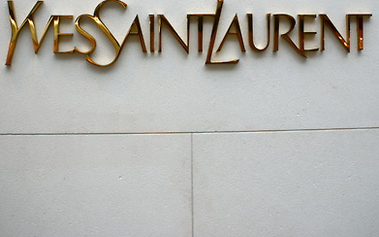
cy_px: 89
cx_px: 207
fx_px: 444
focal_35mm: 43
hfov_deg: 46.2
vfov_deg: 29.7
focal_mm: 22
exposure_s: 1/40
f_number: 4
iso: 125
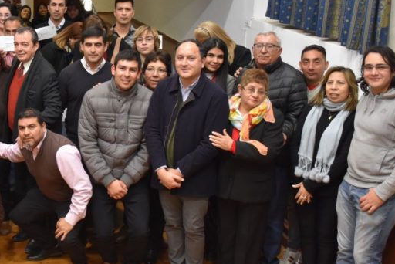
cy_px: 118
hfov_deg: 32.0
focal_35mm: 60
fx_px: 659
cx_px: 49
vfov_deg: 22.6
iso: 1400
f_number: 4
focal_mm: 20
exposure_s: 1/60
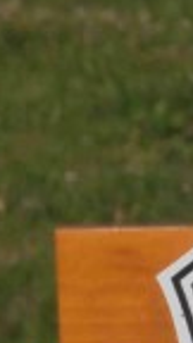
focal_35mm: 667
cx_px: 522
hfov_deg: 1.8
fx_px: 6068
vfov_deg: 3.2
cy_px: 526
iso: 80
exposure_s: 1/1250
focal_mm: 24.39
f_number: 5.8
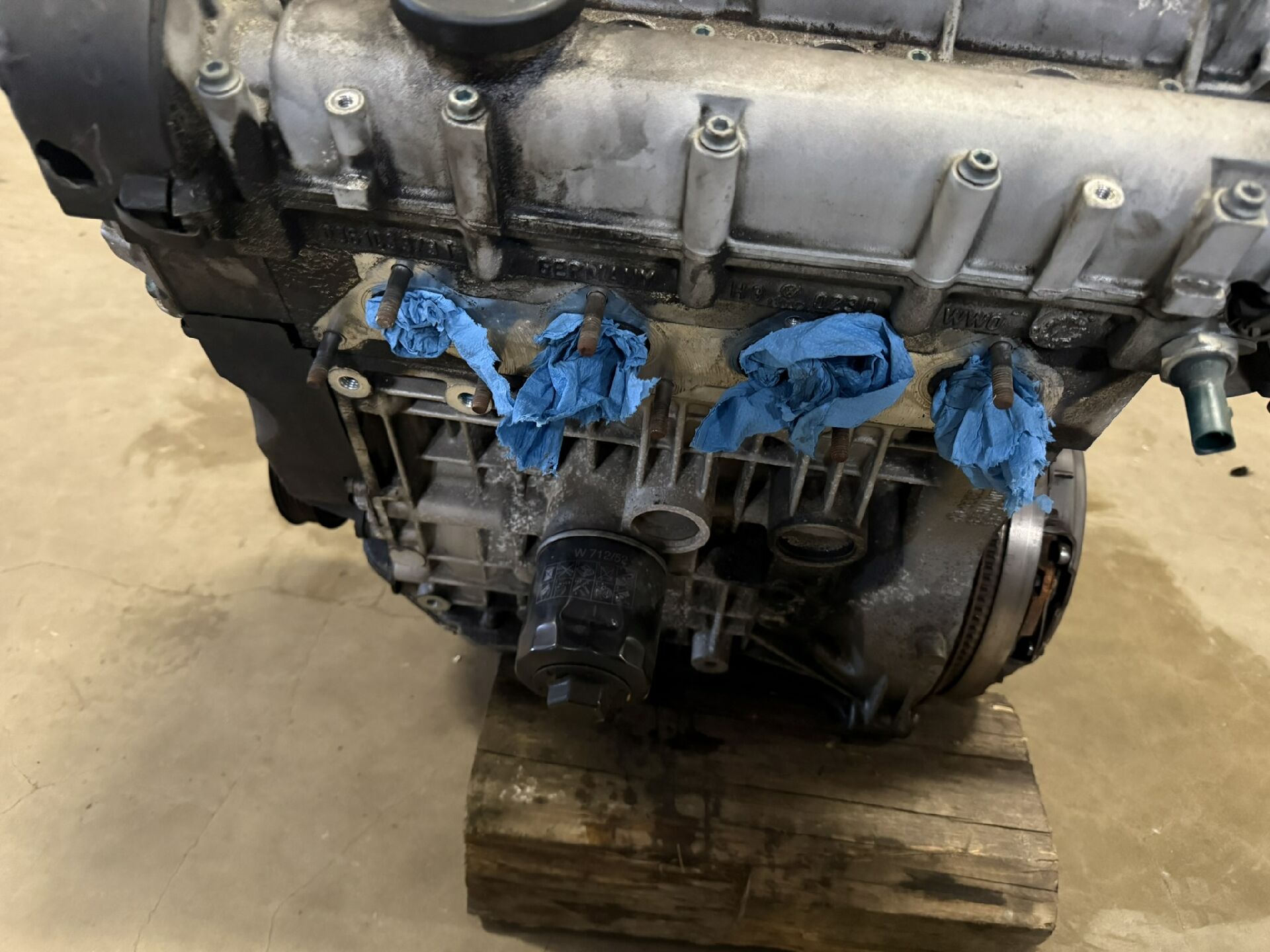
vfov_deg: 56.8
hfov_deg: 71.6
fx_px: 881
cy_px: 476
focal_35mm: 24
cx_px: 635
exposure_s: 1/30
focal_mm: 6.76
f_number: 1.78
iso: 1000
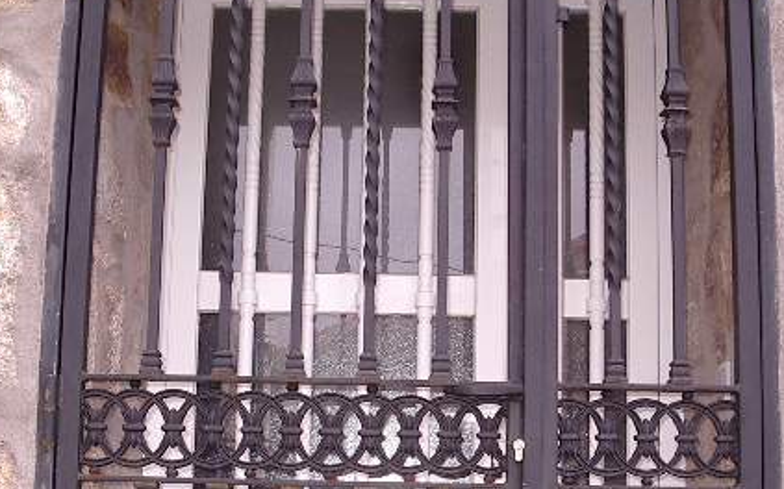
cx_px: 389
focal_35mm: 61
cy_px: 359
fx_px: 1303
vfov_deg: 21.1
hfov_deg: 33.5
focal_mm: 5.8
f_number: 4.8
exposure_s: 1/100
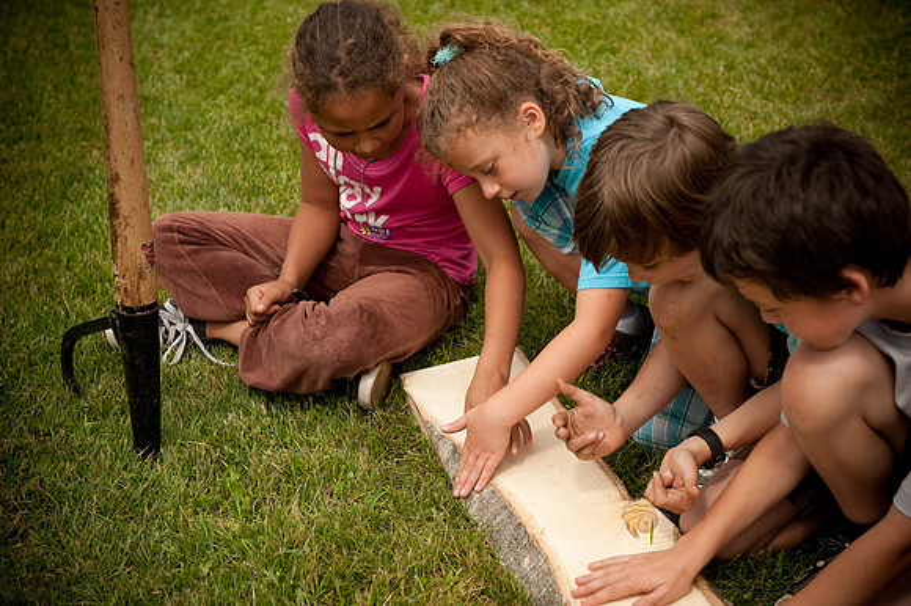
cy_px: 303
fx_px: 1568
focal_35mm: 62
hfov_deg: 32.4
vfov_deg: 21.9
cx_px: 456
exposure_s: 1/2500
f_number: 4
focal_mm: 62
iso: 400
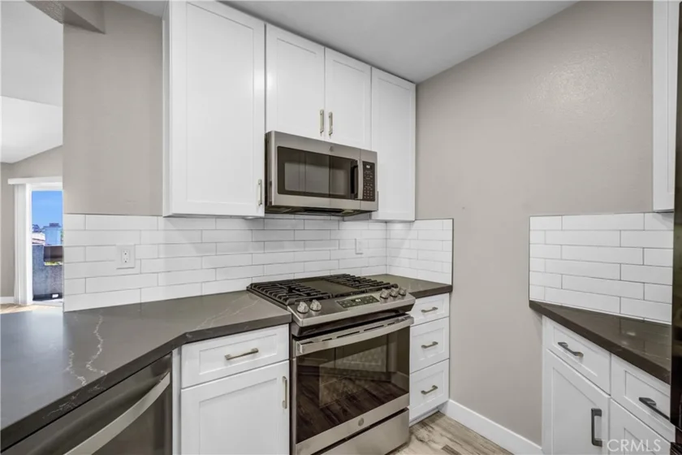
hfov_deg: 100.4
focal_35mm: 15
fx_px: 284
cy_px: 228
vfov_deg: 77.3
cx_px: 341
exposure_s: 1/6
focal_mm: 10
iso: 400
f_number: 9
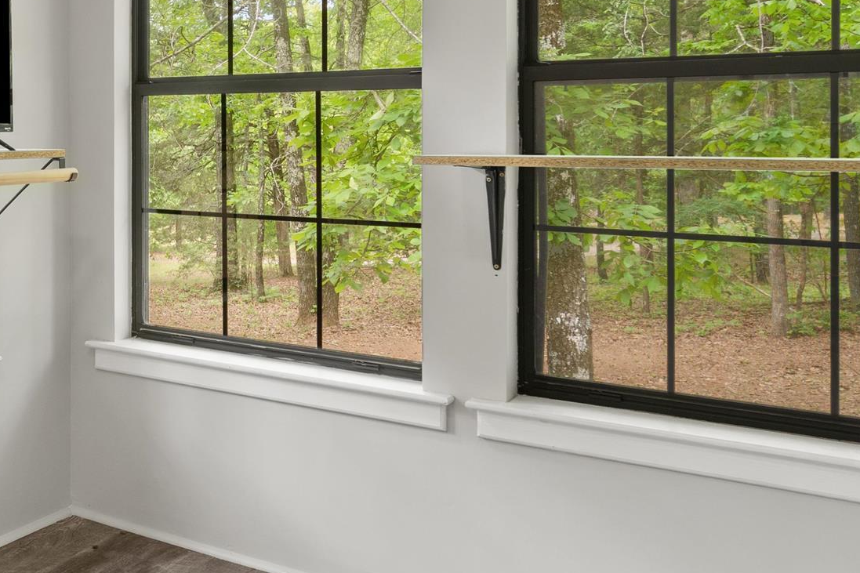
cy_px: 126
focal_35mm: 42
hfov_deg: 39.8
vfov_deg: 31.2
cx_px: -34
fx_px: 1003
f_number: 8
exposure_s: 1/2
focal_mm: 10
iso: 100
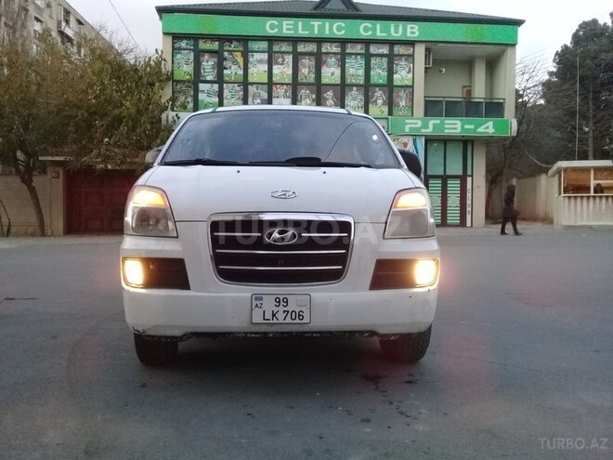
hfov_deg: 58.4
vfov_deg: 45.4
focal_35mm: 31
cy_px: 230
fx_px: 549
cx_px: 306
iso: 200
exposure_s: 1/40
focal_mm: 3.3
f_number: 2.2
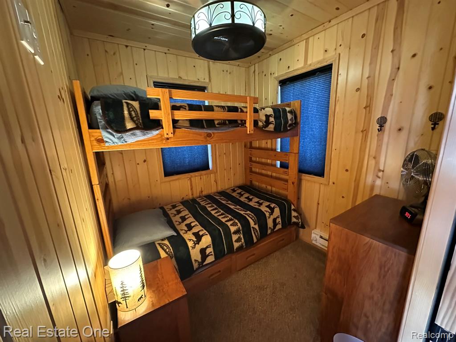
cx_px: 228
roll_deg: +2.3
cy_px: 171
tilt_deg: -12.6
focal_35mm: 14
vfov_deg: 85.7
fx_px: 184
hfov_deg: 102.1
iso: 1250
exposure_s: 1/40
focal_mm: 2.22
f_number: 2.2
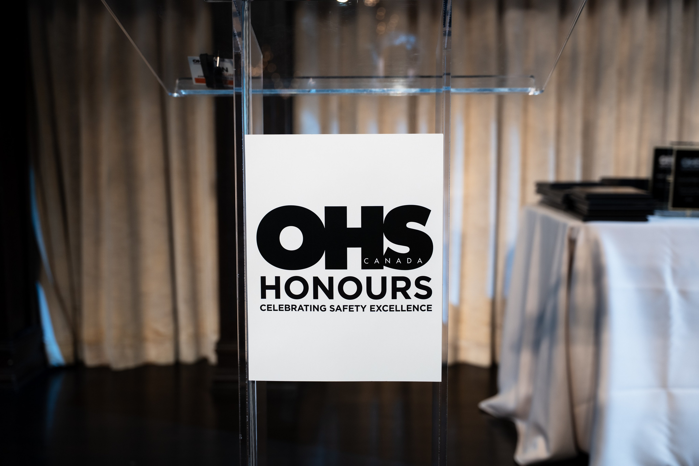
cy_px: 233
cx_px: 350
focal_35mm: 44
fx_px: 852
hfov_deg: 44.6
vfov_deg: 30.6
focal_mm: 43.6
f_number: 2.8
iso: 500
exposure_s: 1/200
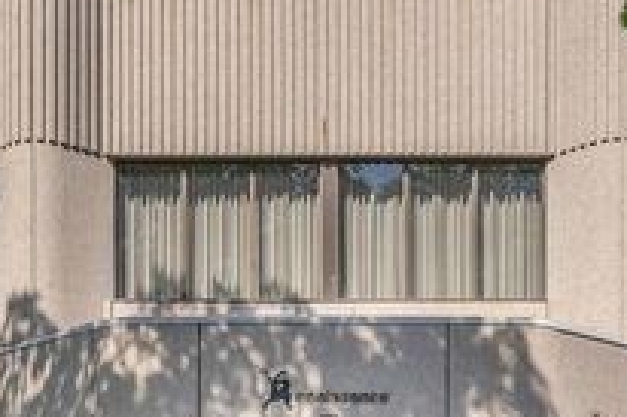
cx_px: 359
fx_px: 1270
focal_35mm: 73
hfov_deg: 27.7
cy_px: 460
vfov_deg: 18.0
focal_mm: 30
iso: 3200
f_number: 9
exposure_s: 1/4000
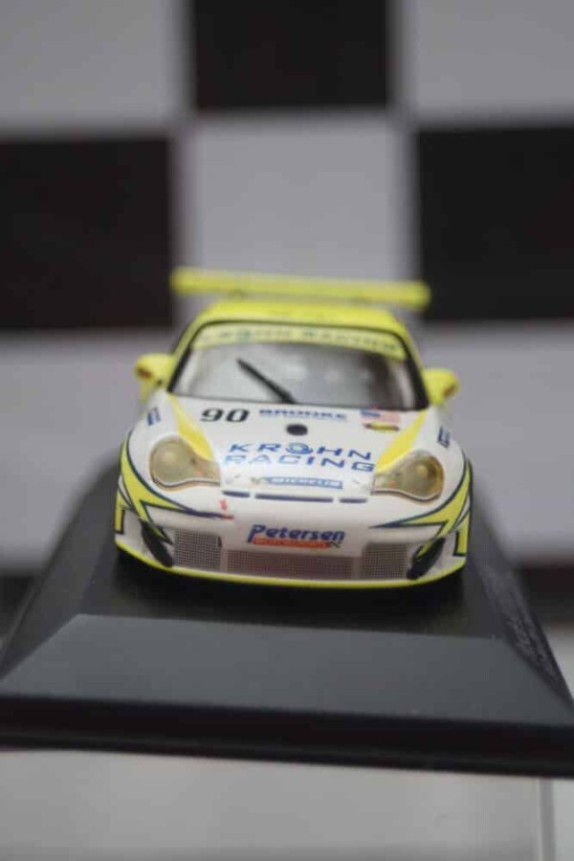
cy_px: 430
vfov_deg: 19.5
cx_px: 287
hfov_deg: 13.0
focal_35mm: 105
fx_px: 2511
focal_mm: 70
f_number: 5.6
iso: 1250
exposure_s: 1/160
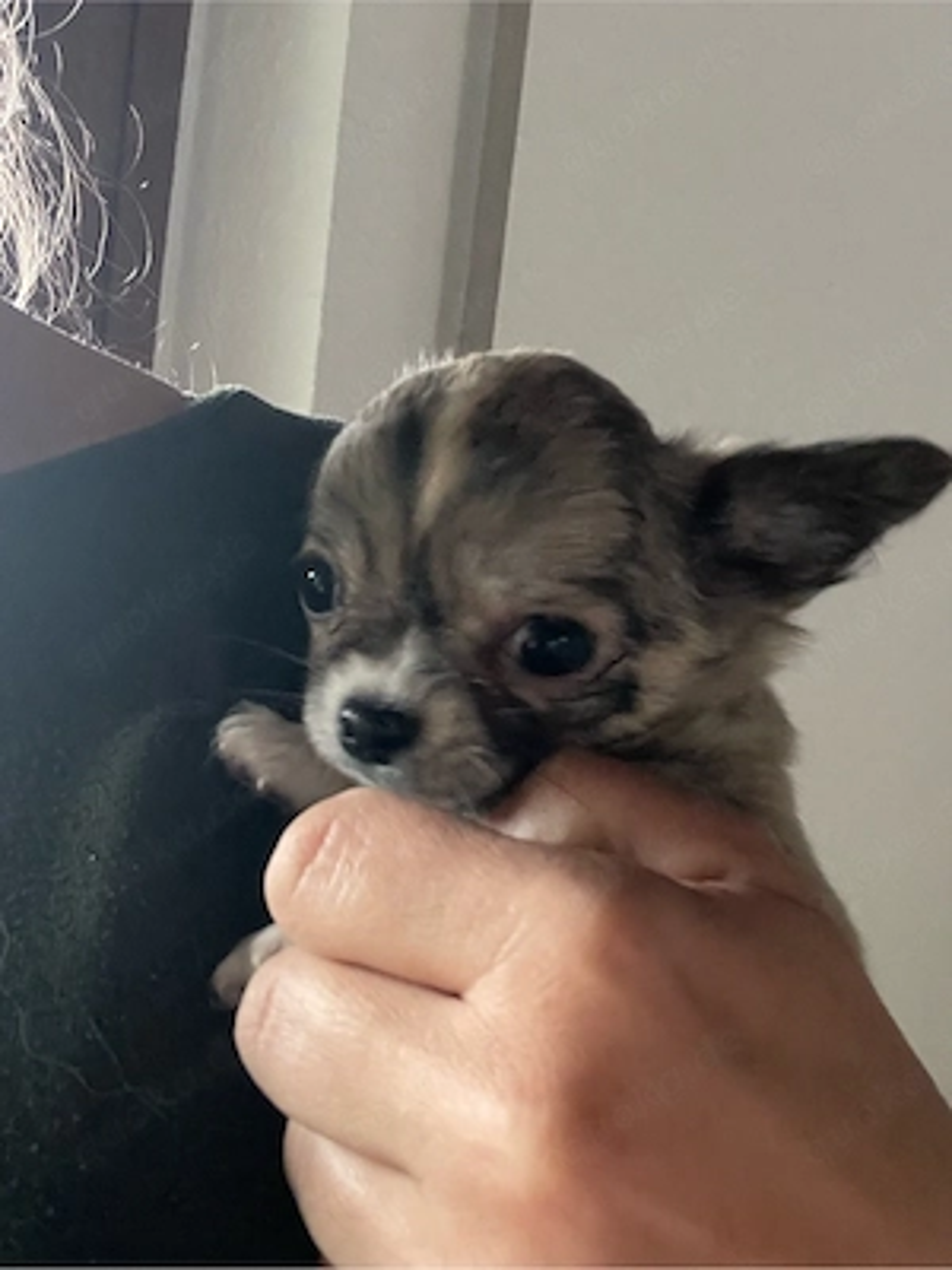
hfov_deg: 46.8
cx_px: 476
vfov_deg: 60.0
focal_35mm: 30
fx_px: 1100
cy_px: 635
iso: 800
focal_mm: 2.71
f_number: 2.2
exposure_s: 1/17
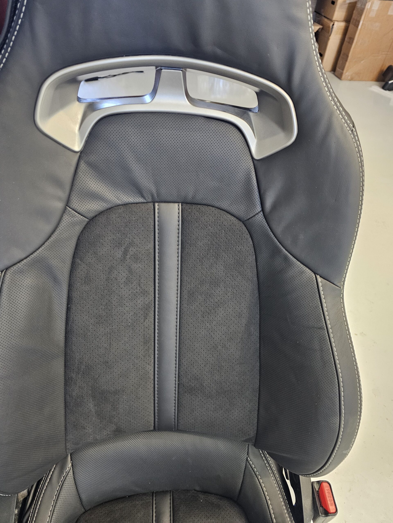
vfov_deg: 73.9
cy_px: 262
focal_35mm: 23
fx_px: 348
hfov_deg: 58.9
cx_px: 196
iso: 640
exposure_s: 1/40
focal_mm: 6.3
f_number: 1.7
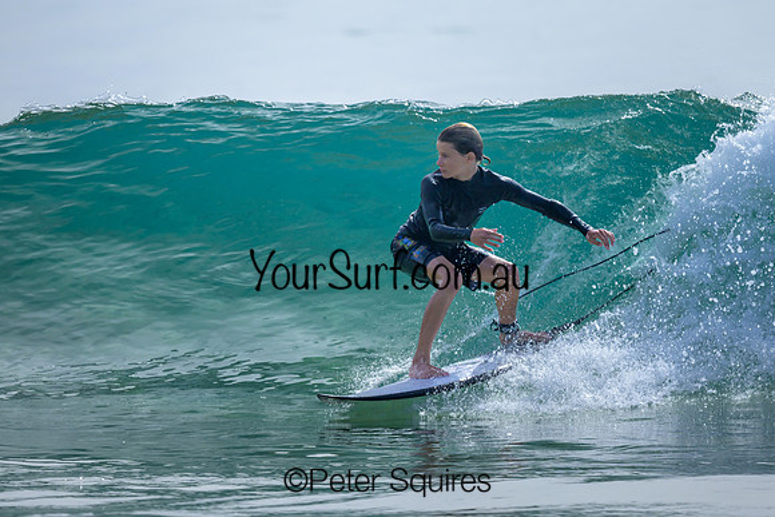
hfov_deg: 1.9
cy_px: 162
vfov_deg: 1.3
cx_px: 419
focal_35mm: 1100
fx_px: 23684
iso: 320
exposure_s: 1/2500
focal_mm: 800
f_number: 6.3
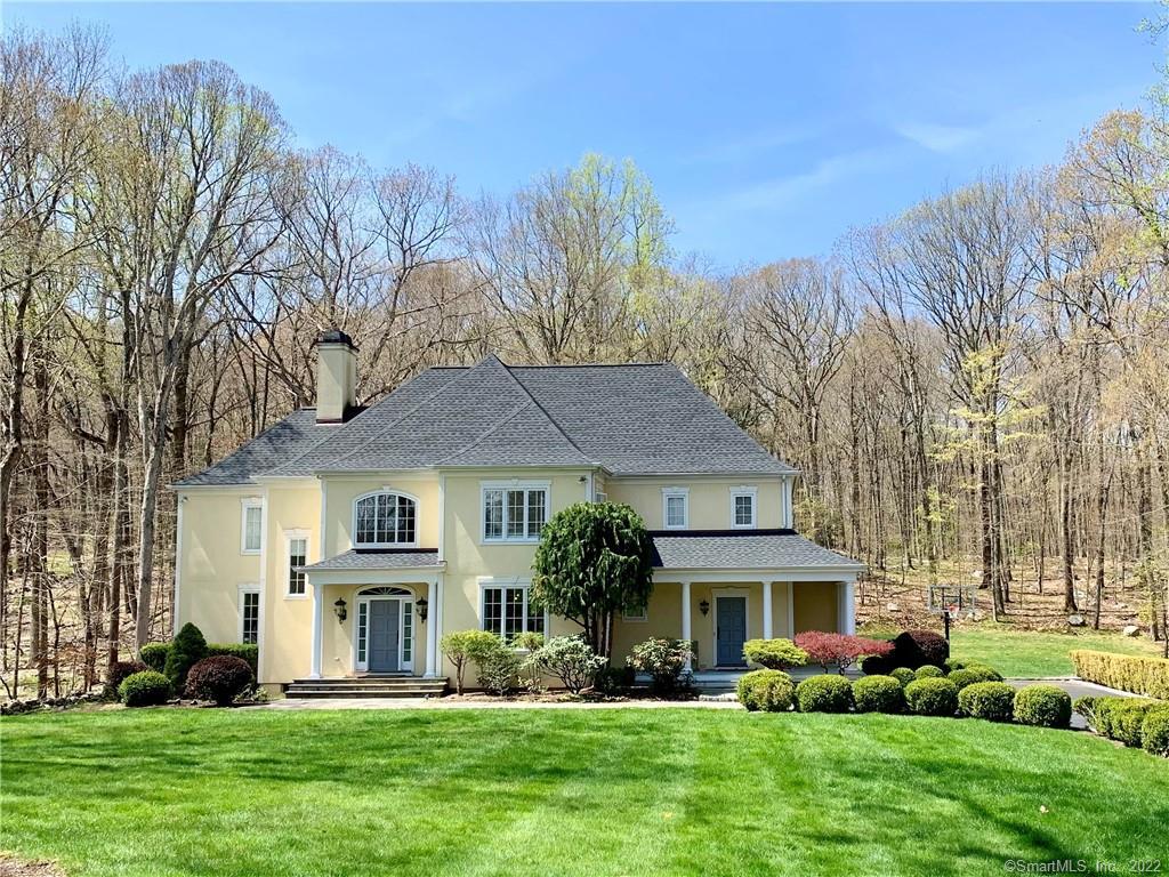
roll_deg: +0.2
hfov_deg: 67.3
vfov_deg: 53.1
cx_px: 584
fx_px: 878
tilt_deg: +4.7
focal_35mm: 26
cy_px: 438
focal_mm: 4.25
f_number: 1.8
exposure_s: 1/1266
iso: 25
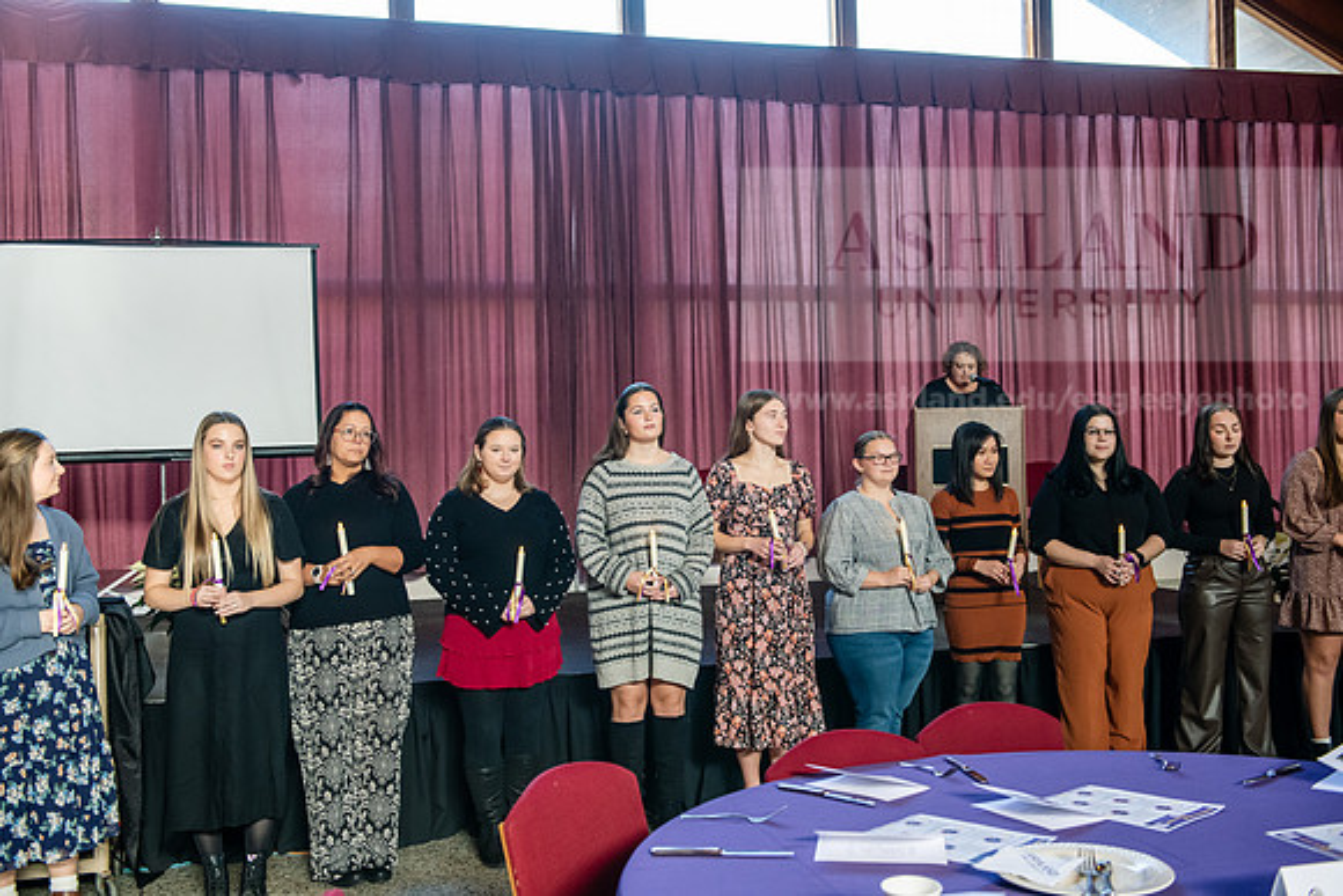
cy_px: 448
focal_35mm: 36
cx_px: 672
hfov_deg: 53.1
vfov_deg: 36.9
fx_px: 1343
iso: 1600
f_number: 4
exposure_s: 1/200
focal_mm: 36
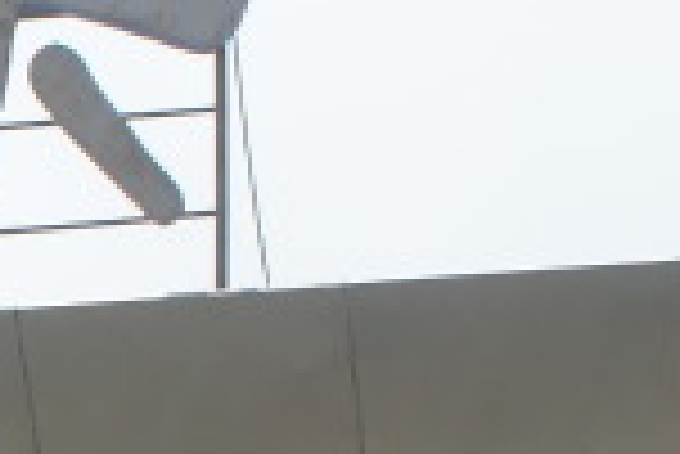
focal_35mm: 285
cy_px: 888
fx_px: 5388
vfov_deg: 4.8
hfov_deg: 6.9
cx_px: -824
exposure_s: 1/640
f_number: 6.3
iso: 100
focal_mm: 28
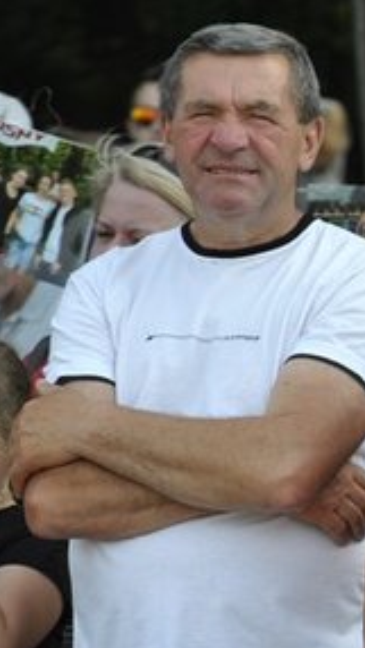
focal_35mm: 436
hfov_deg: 2.8
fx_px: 7497
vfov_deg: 5.0
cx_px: 508
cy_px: 453
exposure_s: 1/500
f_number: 4.8
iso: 320
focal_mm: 122
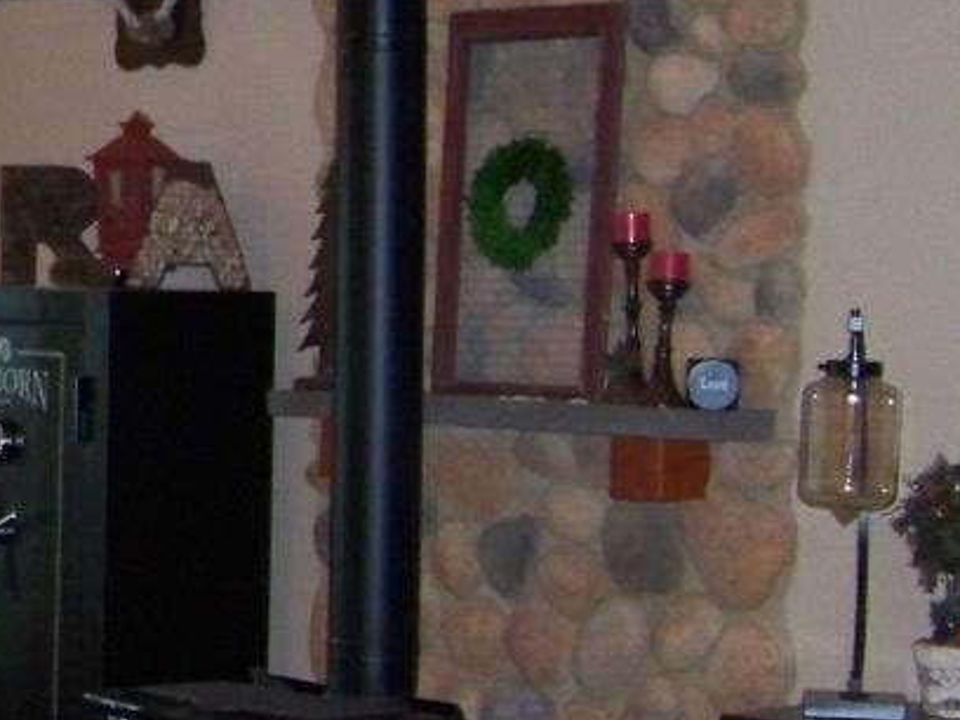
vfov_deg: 13.1
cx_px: -294
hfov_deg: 16.4
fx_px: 3134
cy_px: 313
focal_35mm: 113
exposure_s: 1/30
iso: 200
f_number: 2.8
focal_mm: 5.85
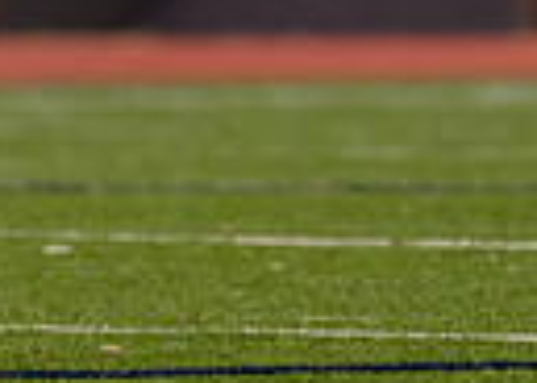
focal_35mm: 1635
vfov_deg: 0.9
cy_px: -203
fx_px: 24923
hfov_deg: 1.2
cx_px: -419
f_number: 4
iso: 800
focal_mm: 280
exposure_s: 1/1600
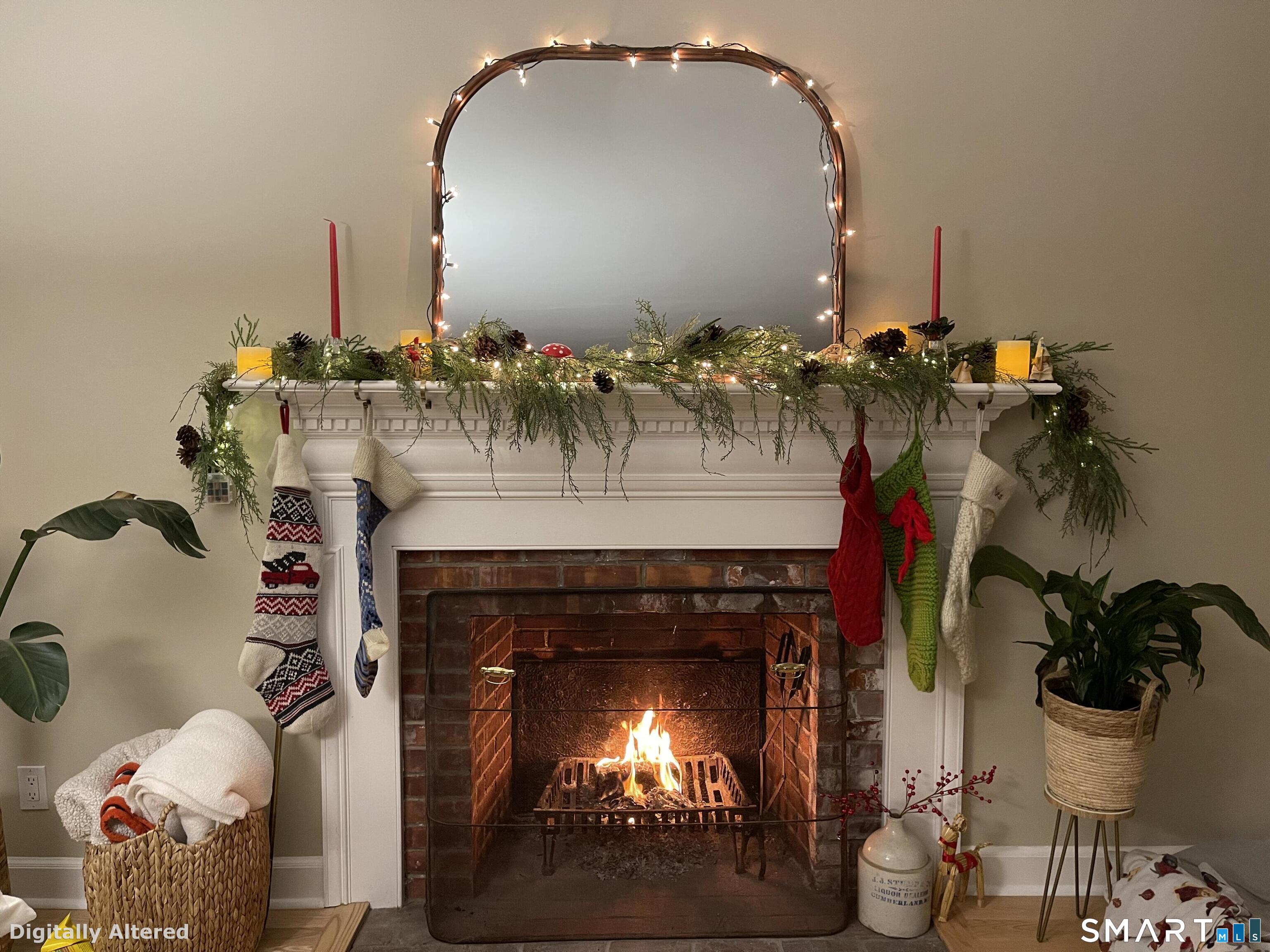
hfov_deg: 69.4
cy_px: 476
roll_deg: +0.0
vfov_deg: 54.9
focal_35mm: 25
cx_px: 635
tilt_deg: -6.1
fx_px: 917
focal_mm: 5.1
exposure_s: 1/40
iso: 400
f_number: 1.6
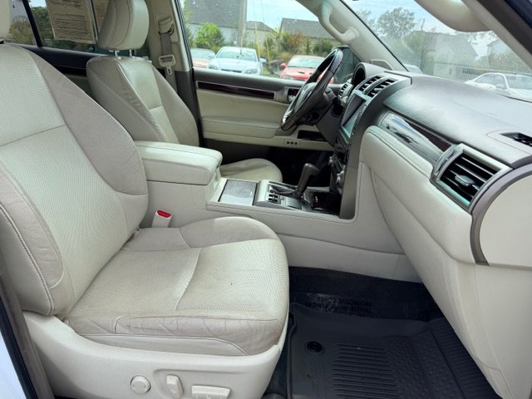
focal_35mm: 24
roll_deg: -5.5
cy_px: 200
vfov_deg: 56.8
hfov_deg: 71.6
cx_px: 266
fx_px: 369
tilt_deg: -21.6
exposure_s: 1/1493
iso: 80
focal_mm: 6.76
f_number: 1.78
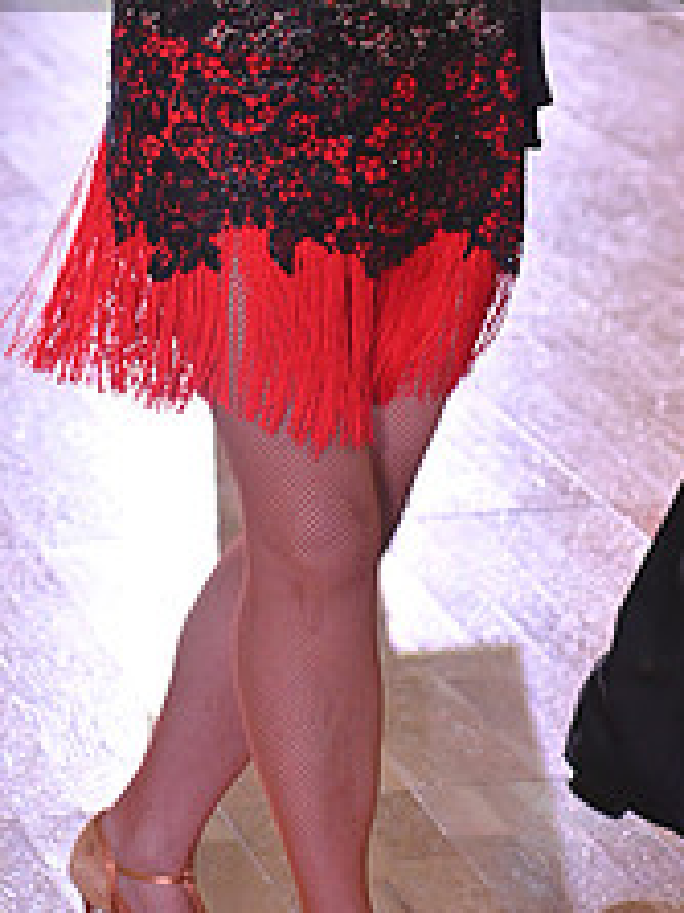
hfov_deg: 6.6
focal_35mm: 225
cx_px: 489
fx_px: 5934
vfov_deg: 8.7
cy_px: -123
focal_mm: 90
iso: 2000
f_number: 5
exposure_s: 1/320
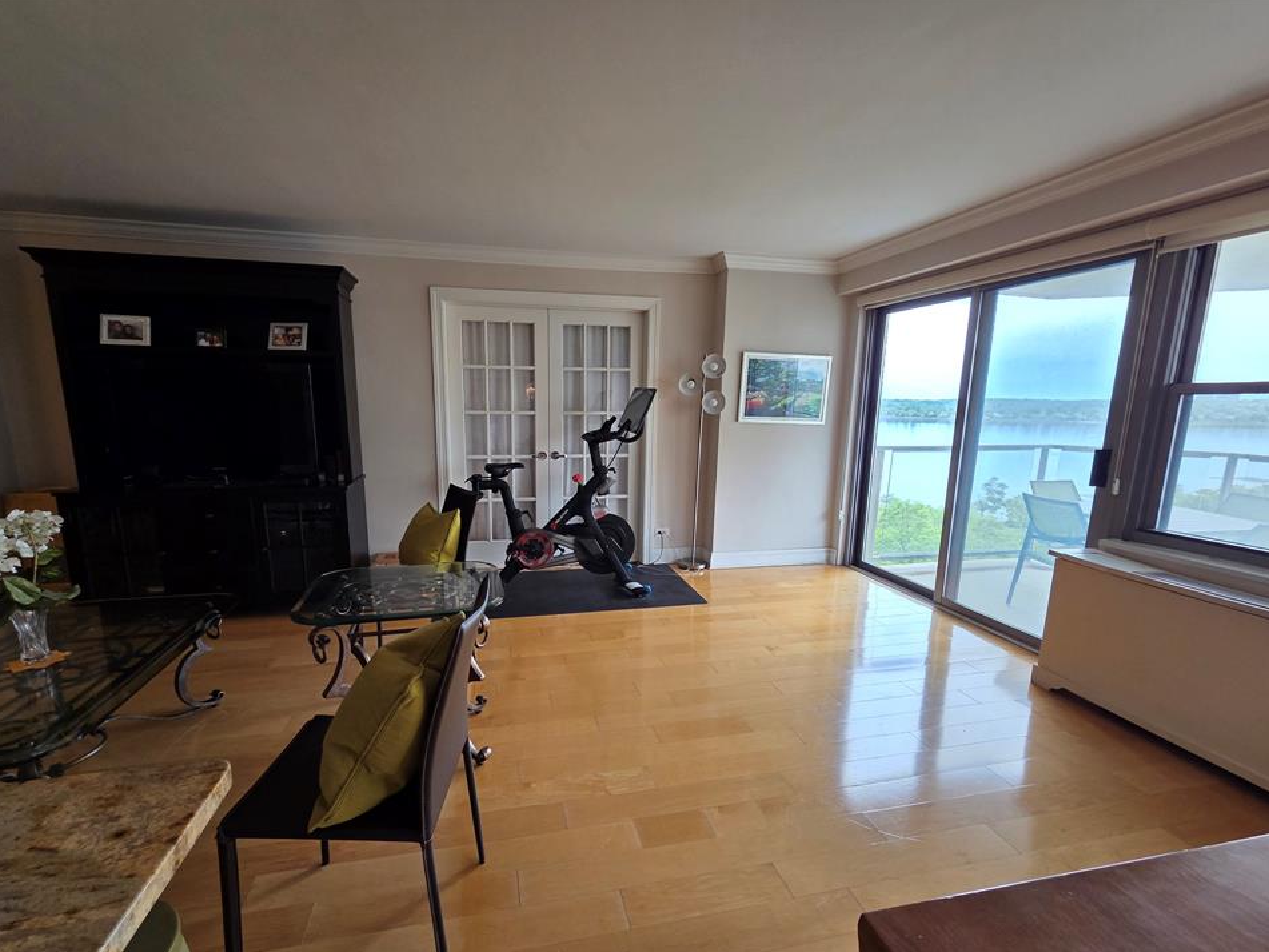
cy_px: 507
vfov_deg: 85.5
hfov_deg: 102.0
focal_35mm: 14
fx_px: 513
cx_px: 611
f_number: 2.2
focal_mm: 2.2
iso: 100
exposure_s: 1/120
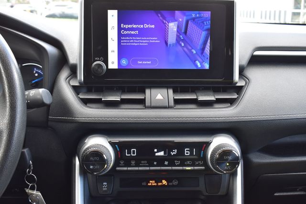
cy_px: 102
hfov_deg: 51.3
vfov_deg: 35.5
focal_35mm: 38
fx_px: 319
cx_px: 153
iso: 400
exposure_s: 1/30
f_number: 7.1
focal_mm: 25
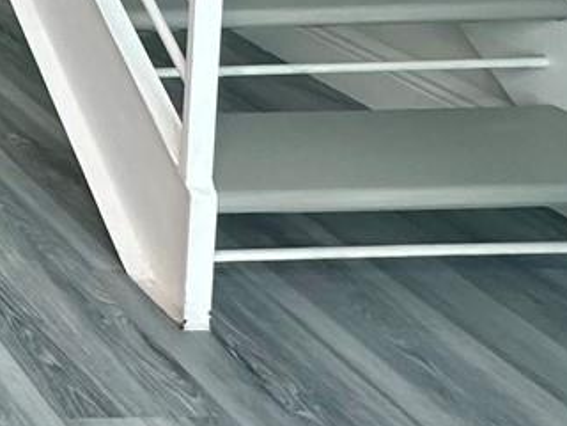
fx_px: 1147
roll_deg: +1.6
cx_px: -627
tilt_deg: -5.8
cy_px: -307
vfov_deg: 17.6
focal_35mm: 70
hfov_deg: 17.5
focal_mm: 2.22
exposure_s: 1/99
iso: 125
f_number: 2.2
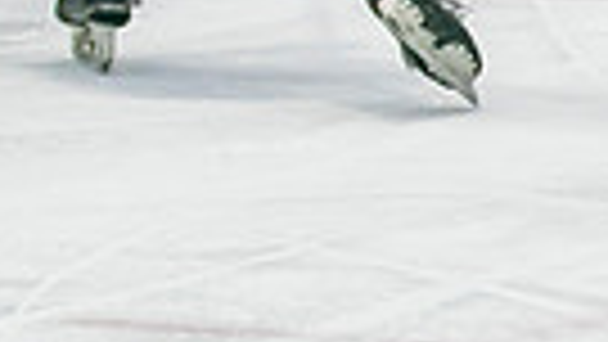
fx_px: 8449
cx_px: 708
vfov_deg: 2.3
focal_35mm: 524
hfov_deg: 4.1
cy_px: 2
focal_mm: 70
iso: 640
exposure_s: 1/640
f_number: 2.8
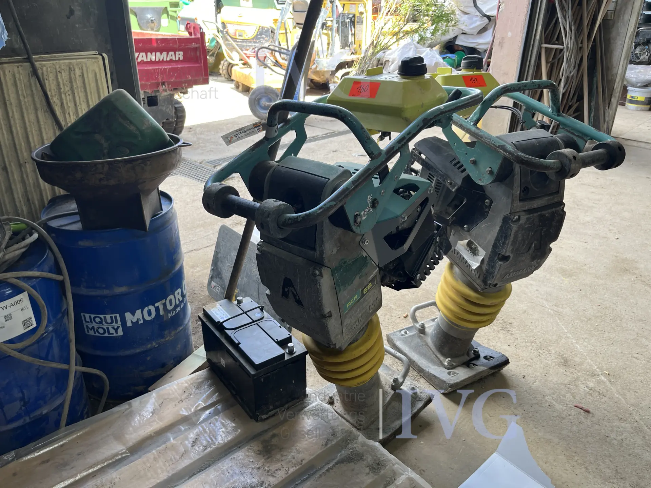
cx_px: 326
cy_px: 244
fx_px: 489
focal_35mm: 26
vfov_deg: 53.1
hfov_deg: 67.3
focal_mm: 5.1
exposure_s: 1/122
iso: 40
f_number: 1.6
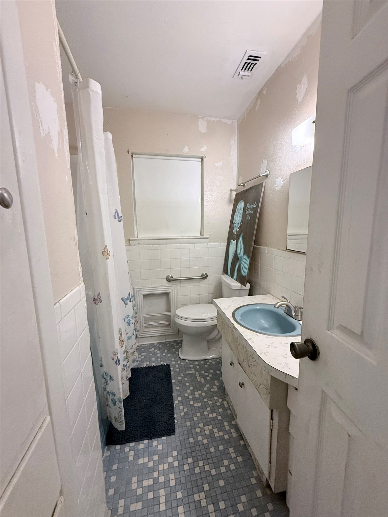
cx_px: 194
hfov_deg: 85.7
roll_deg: +0.9
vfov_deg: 102.1
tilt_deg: -9.1
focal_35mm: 14
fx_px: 209
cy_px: 258
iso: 500
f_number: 2.2
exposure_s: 1/60
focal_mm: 2.22
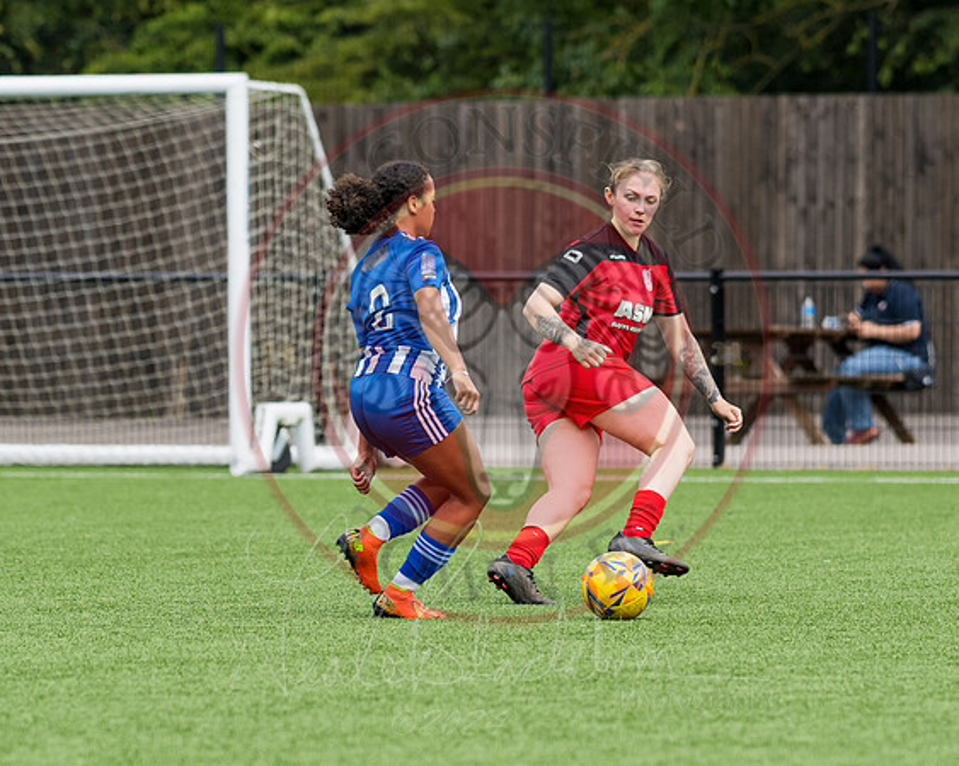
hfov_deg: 5.7
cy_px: 526
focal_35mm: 340
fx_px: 9646
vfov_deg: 4.5
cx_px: 360
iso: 200
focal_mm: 135
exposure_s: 1/4000
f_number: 2.5
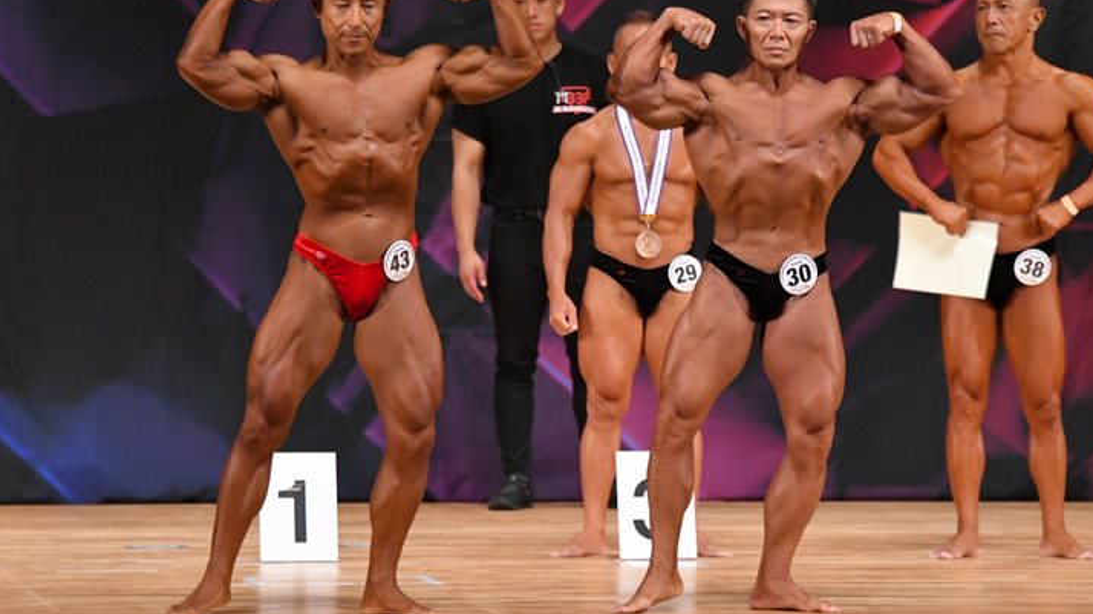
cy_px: 266
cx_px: 579
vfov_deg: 4.2
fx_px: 8402
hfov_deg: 7.4
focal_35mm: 290
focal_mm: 170
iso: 5000
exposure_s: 1/400
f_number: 5.6
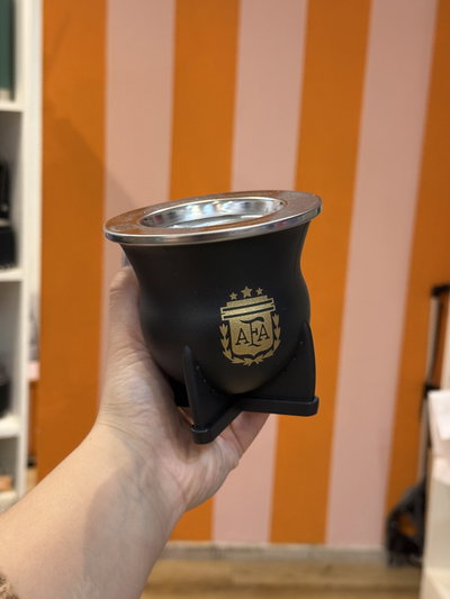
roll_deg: -3.3
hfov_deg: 30.3
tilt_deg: -10.1
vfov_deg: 39.6
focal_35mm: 48
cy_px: 300
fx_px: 832
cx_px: 225
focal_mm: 6.76
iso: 200
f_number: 1.78
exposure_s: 1/33
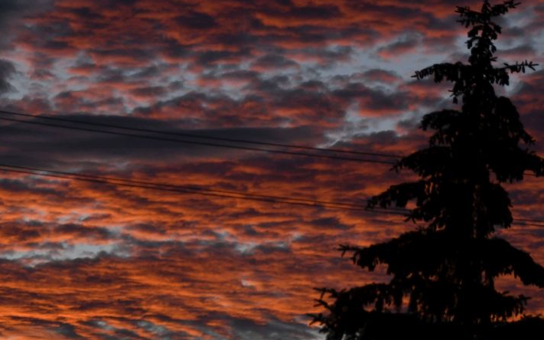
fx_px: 4002
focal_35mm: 270
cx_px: 311
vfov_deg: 4.9
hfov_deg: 7.8
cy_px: 239
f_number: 5.3
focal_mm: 105
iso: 800
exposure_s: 1/640
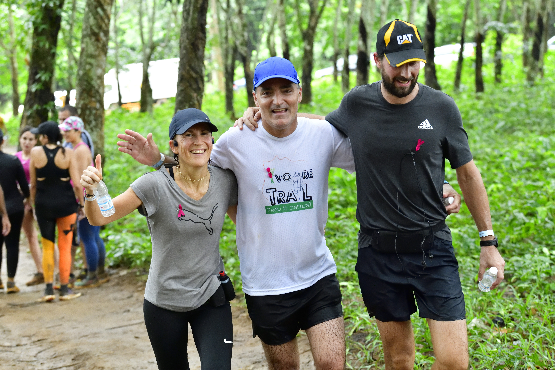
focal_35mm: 100
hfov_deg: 20.4
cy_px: 185
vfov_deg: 13.7
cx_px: 278
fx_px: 1542
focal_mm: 100
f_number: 5.6
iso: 5600
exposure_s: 1/320
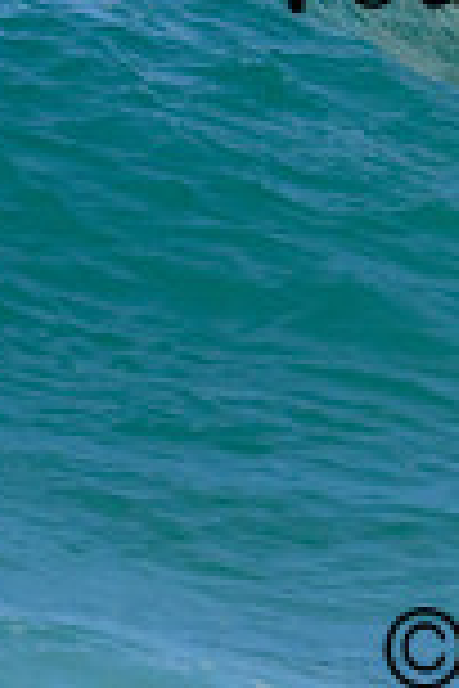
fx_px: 79669
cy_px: -108
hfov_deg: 0.3
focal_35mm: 4166
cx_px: 540
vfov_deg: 0.5
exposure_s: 1/2000
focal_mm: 800
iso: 1600
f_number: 16
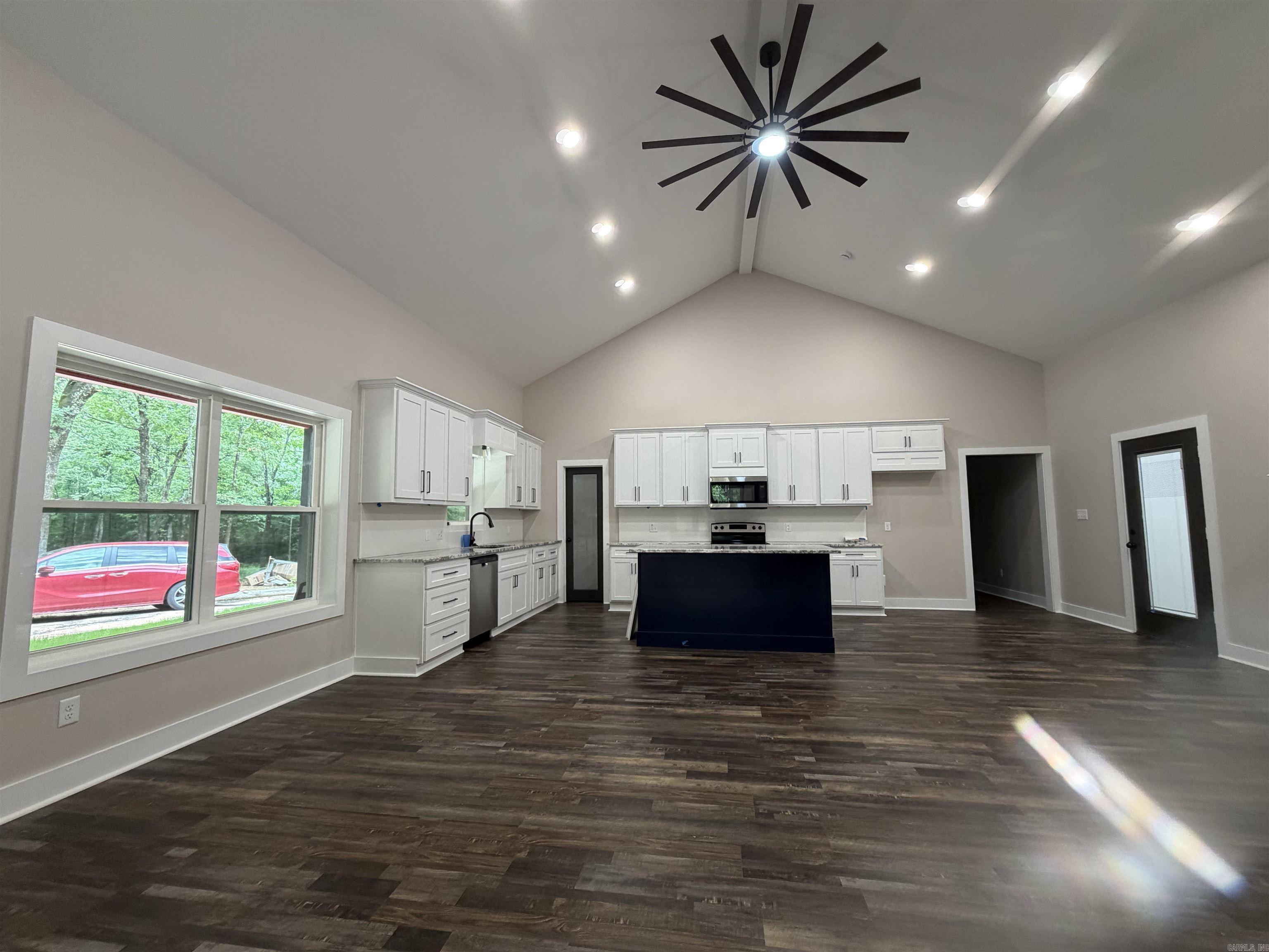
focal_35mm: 14
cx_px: 634
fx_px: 513
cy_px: 476
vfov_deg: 85.7
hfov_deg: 102.1
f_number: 2.2
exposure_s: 1/60
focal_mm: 2.22
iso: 200
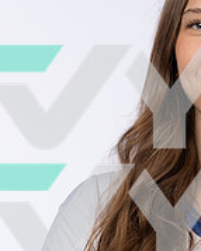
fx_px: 1801
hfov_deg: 6.4
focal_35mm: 242
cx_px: 199
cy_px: 254
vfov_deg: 8.0
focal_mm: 57
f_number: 7.1
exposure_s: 1/250
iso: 200
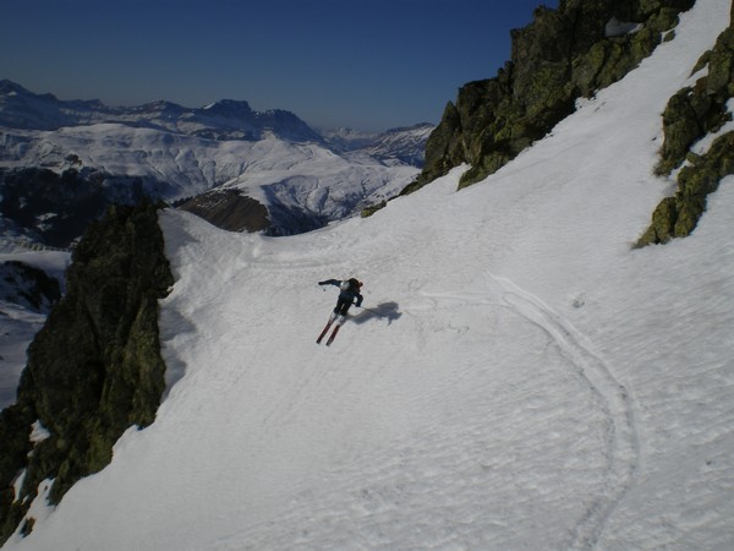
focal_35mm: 38
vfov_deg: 37.7
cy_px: 276
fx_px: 806
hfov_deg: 49.0
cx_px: 367
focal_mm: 6.3
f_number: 4.6
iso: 64
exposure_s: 1/1600
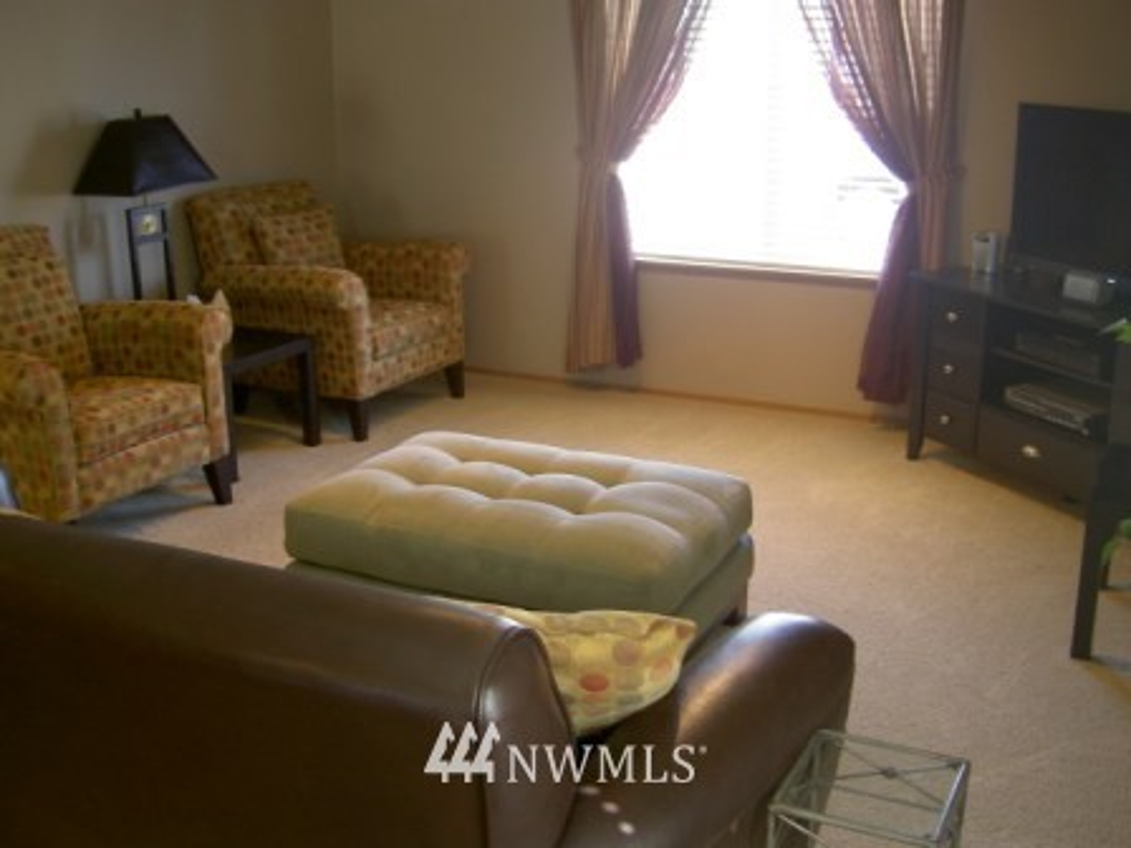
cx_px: 566
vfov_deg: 36.8
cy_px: 424
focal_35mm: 39
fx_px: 1274
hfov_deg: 47.9
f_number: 2.8
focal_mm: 8
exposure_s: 1/10
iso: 100
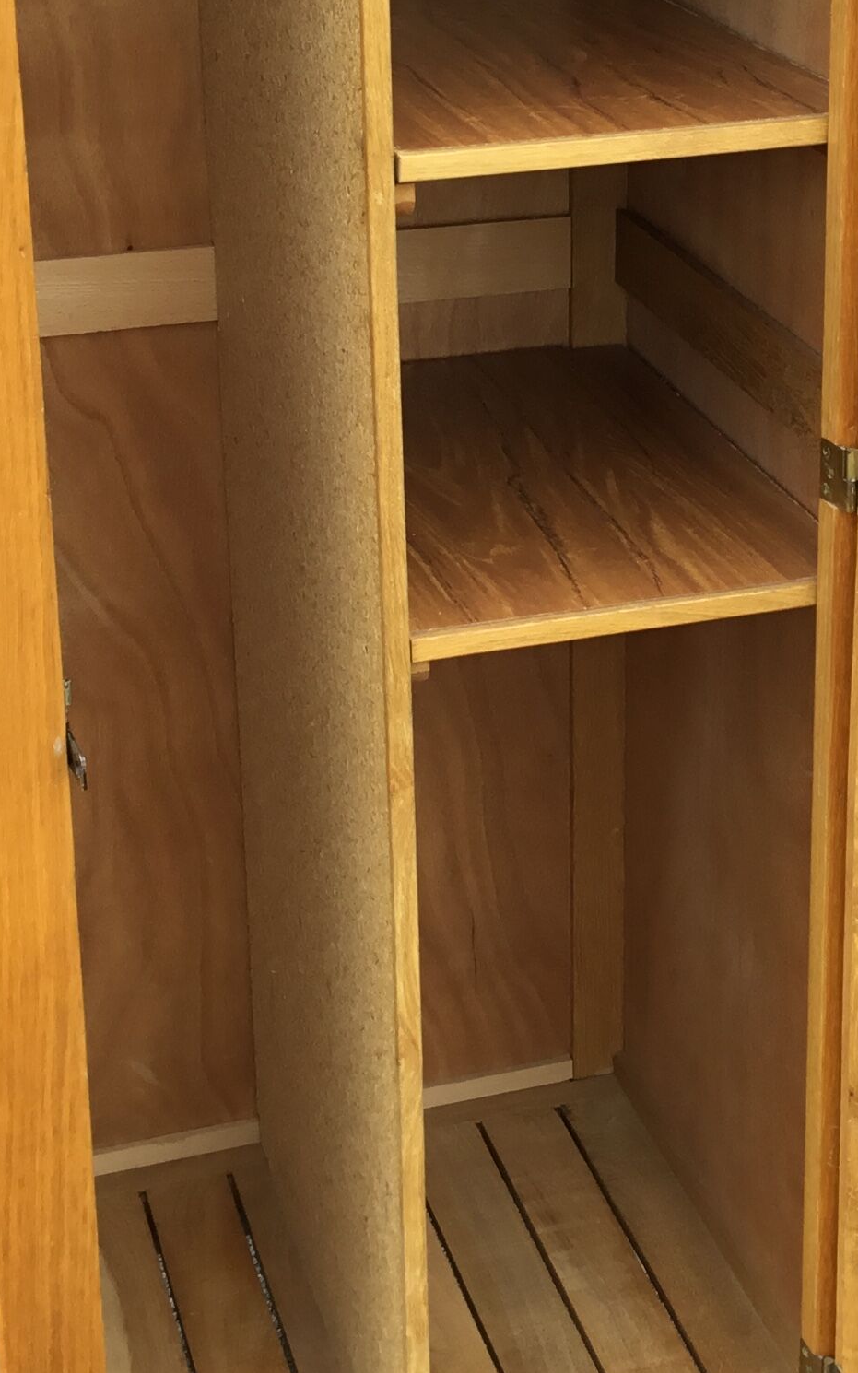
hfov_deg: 18.0
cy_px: 335
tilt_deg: -16.6
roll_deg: +0.7
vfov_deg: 28.2
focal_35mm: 72
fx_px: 2694
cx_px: 652
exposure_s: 1/105
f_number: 2.4
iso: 25
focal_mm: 3.3
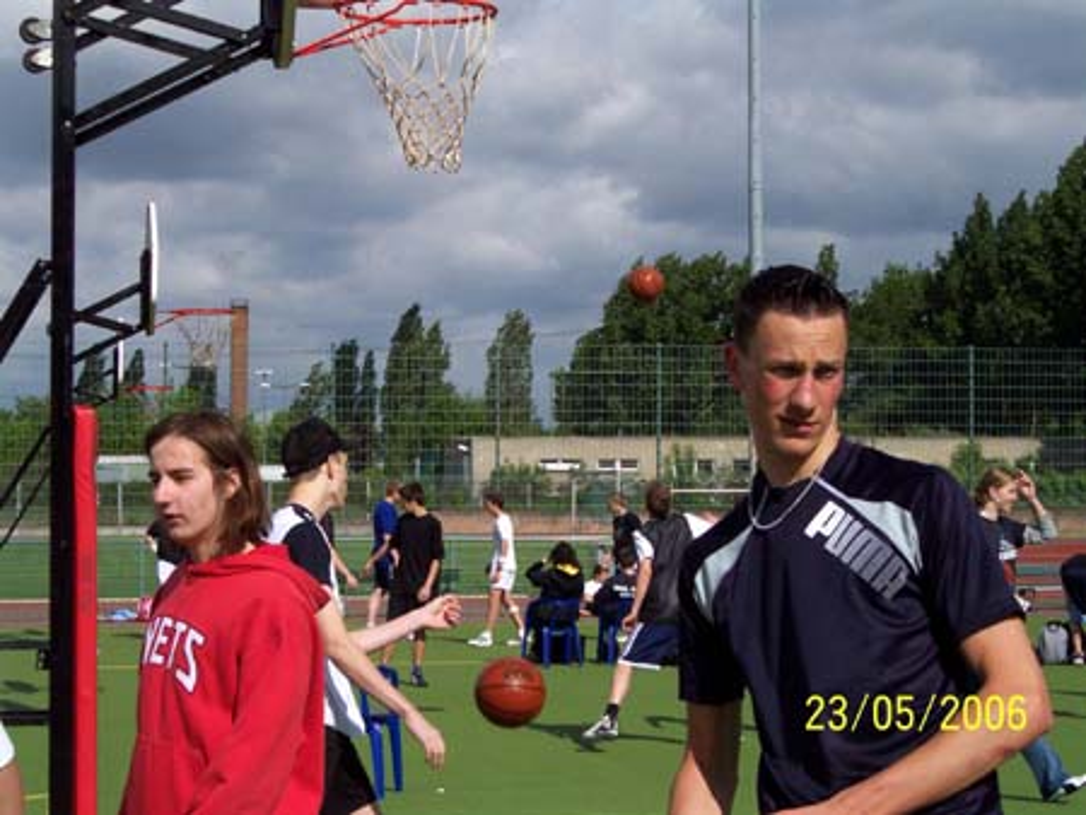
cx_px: 543
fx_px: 2794
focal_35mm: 89
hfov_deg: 22.0
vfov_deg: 16.6
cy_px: 408
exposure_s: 1/700
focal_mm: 18.7
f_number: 6.7
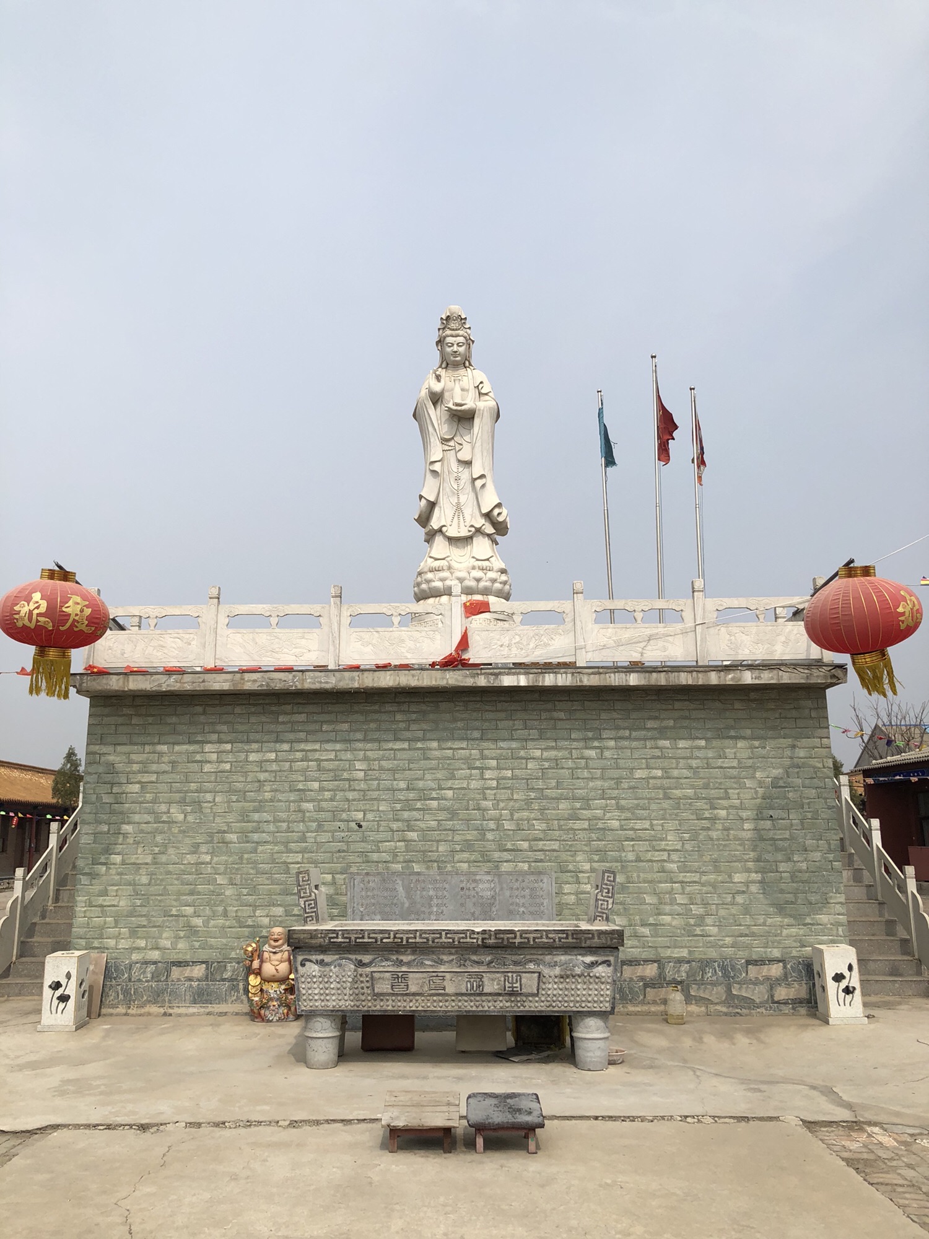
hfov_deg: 49.7
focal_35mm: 28
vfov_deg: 63.4
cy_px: 620
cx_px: 464
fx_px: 1002
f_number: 1.8
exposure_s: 1/4367
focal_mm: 4
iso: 20
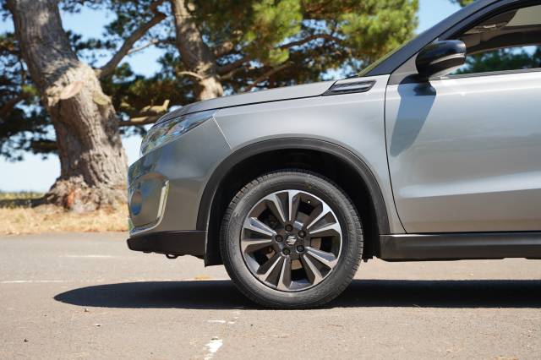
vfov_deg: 22.3
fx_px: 913
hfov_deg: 33.0
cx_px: 270
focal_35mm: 61
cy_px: 180
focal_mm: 60.8
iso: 100
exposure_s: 1/160
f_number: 4
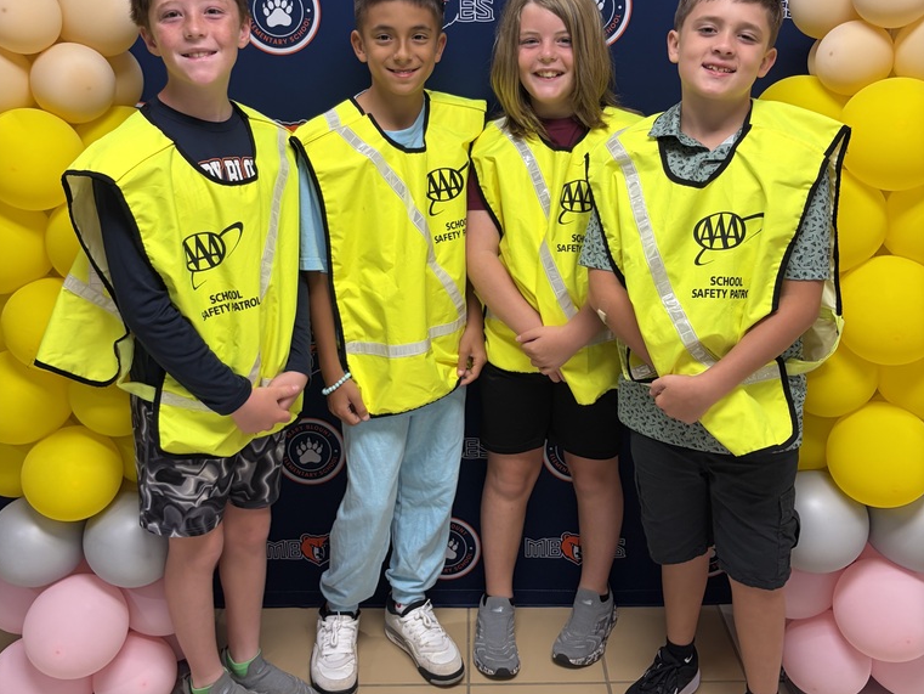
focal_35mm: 35
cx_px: 460
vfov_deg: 40.6
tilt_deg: -17.9
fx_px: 934
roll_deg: +0.5
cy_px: 306
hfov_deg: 52.6
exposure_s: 1/60
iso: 80
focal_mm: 5.96
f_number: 1.6
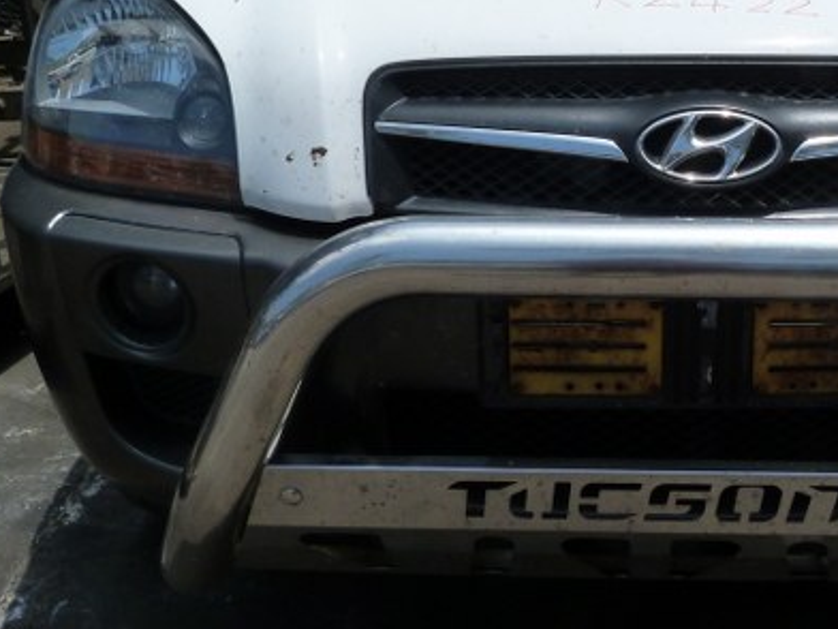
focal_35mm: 51
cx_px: 622
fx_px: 1235
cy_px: 107
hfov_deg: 36.7
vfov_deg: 27.9
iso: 125
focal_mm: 4.5
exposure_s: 1/400
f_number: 5.6
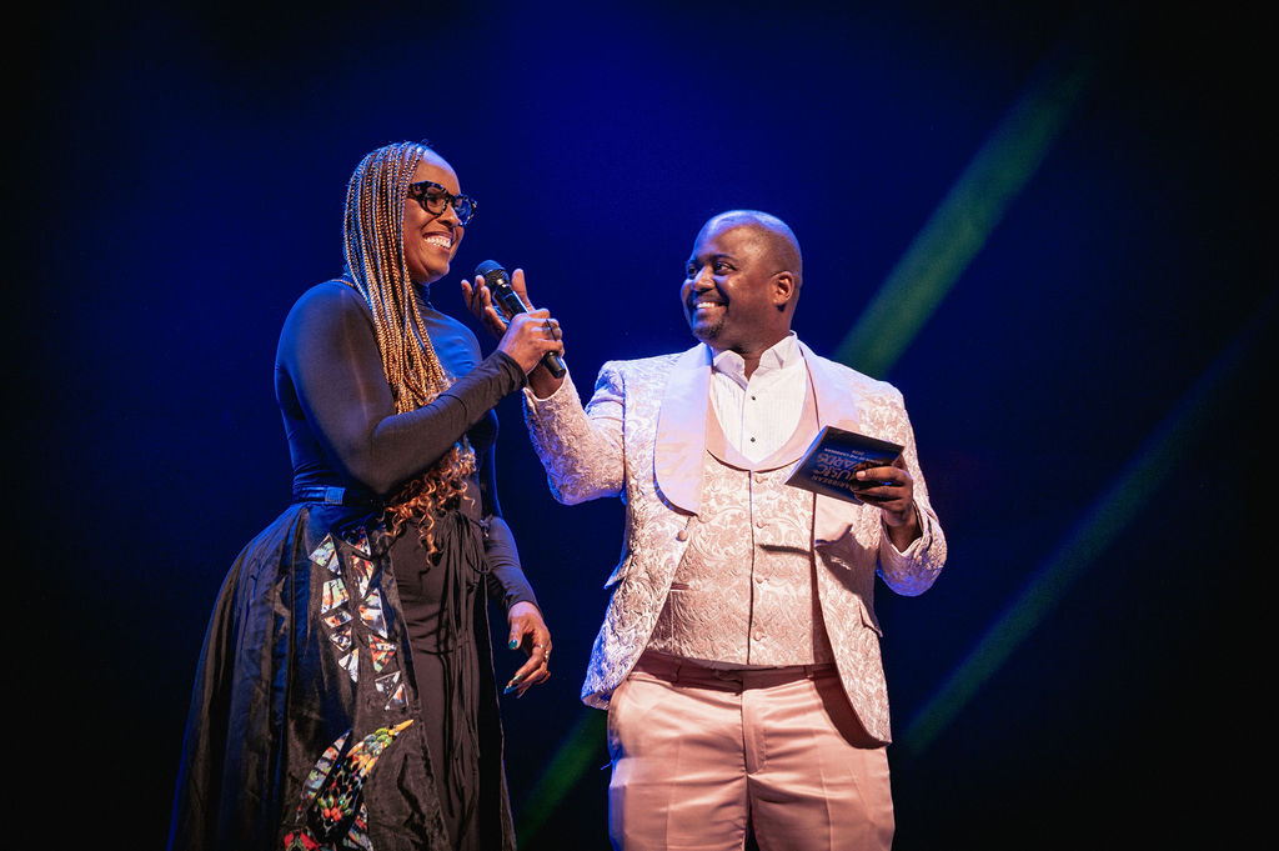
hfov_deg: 13.7
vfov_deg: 9.1
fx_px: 5325
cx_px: 640
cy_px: 426
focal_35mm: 150
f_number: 2.8
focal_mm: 150
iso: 640
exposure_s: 1/200
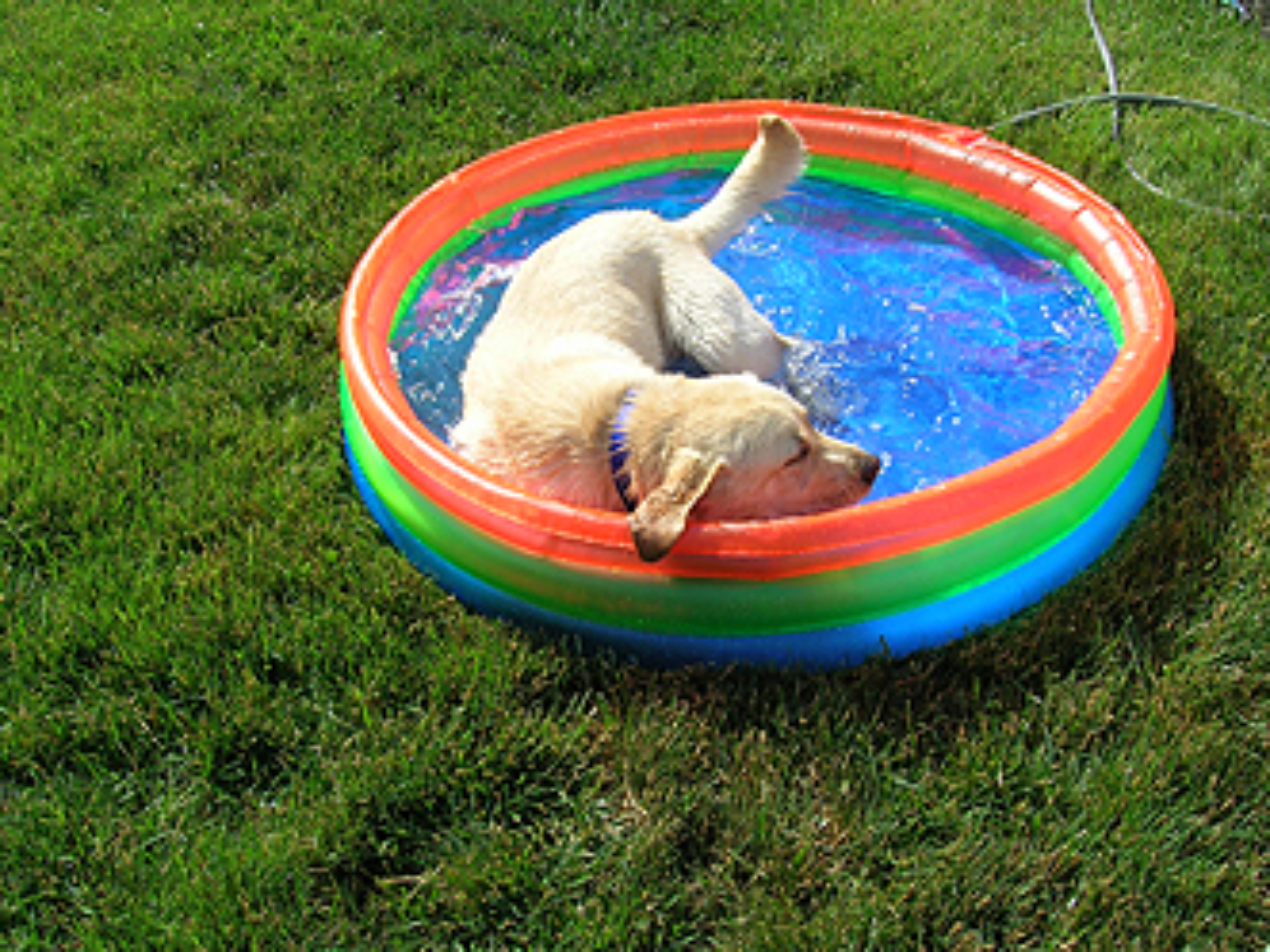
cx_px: 639
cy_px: 459
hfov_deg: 45.8
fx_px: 1504
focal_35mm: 41
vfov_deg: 35.1
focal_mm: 5.7
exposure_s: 1/233
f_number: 4.9
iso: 50
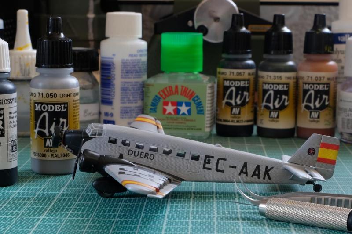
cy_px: 117
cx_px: 176
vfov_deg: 29.2
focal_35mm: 46
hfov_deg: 42.8
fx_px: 450
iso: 400
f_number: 13
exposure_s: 1.3
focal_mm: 30.9
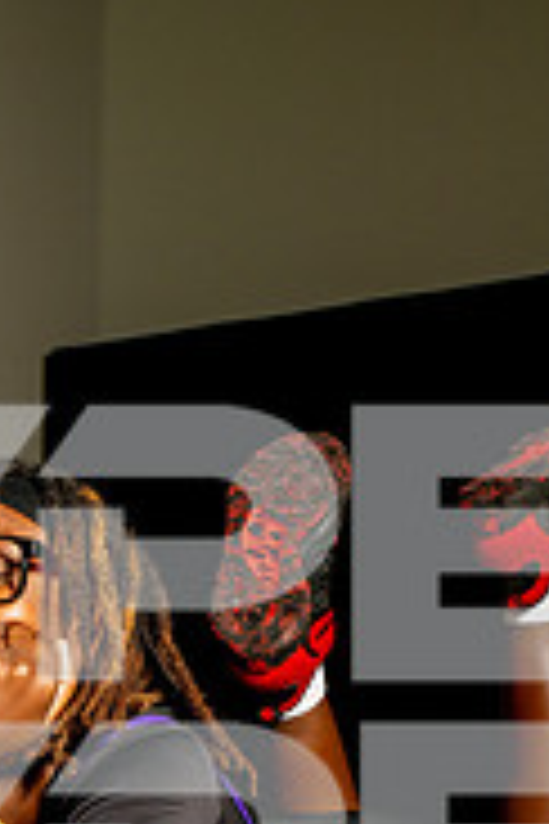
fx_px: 2470
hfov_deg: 12.5
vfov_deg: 18.3
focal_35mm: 108
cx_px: -4
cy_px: 865
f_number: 8
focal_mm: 44
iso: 250
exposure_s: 1/500
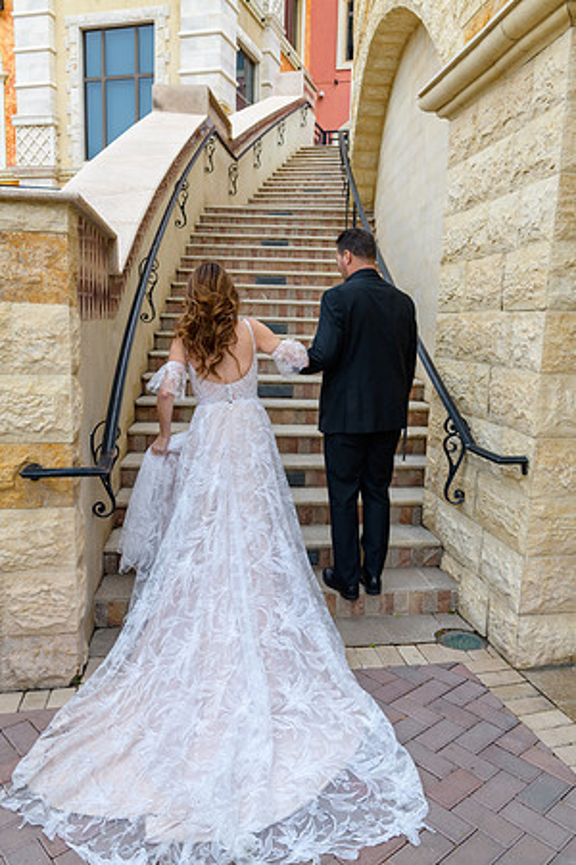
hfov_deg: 46.4
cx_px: 288
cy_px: 432
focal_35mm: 28
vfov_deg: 65.5
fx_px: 672
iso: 400
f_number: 5
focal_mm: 28
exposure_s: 1/160
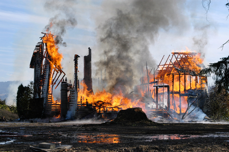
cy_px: 76
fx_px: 477
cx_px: 114
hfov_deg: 27.0
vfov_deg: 18.1
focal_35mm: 75
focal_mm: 50
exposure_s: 1/320
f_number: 9
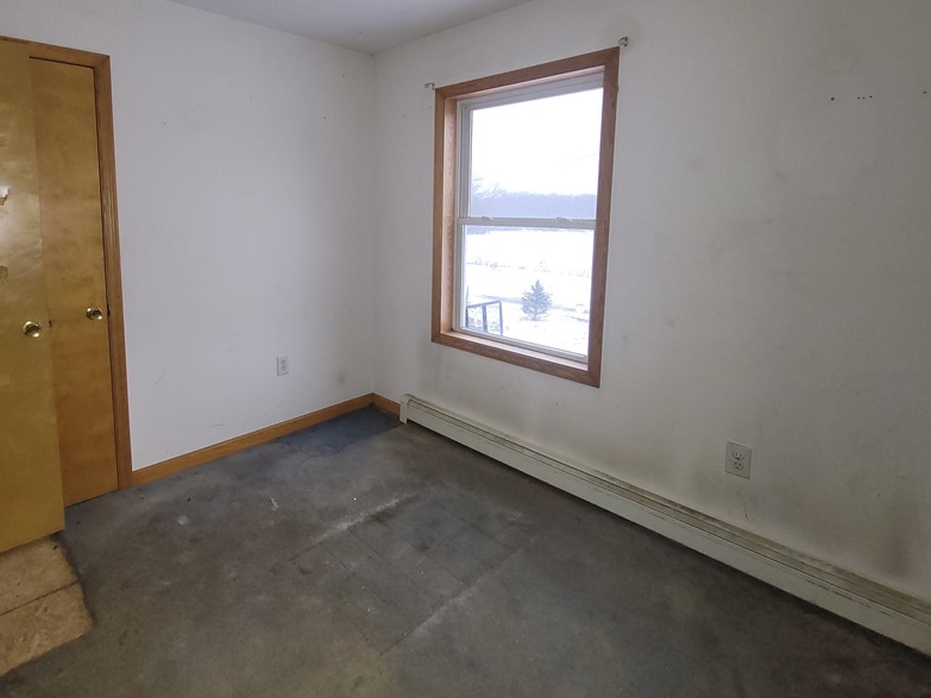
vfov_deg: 73.5
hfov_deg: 90.2
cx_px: 386
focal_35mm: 17
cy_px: 265
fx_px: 457
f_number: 2.2
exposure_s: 1/60
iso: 160
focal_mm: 2.2
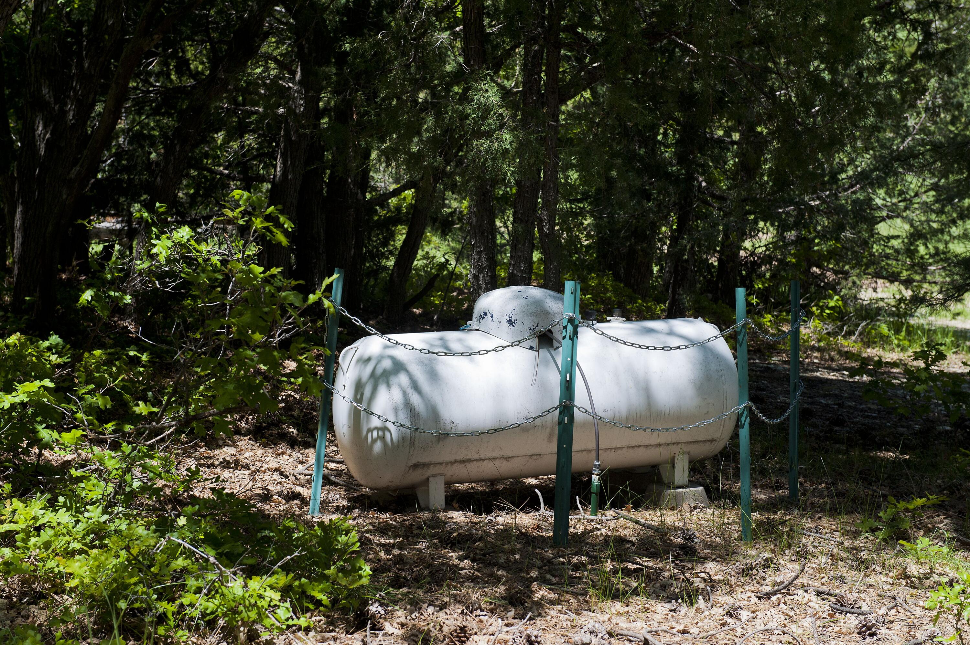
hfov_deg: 28.9
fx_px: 1885
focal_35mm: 70
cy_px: 322
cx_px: 485
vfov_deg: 19.4
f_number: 7.1
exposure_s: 1/640
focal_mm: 70
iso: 360
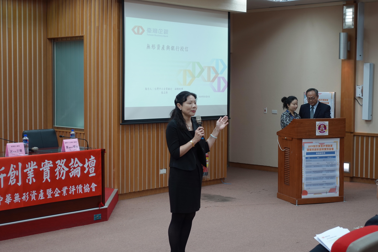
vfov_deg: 21.6
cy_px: 126
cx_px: 189
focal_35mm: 63
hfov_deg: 31.9
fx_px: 661
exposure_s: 1/50
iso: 125
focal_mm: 22.95
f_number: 2.8
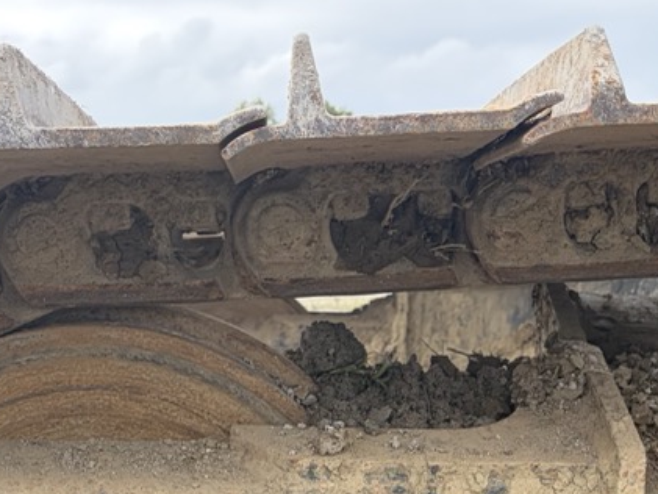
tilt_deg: -12.8
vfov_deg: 17.6
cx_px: 355
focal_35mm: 79
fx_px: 1502
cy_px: 635
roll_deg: -0.6
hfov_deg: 24.7
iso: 64
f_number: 1.6
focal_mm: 5.96
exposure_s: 1/1626
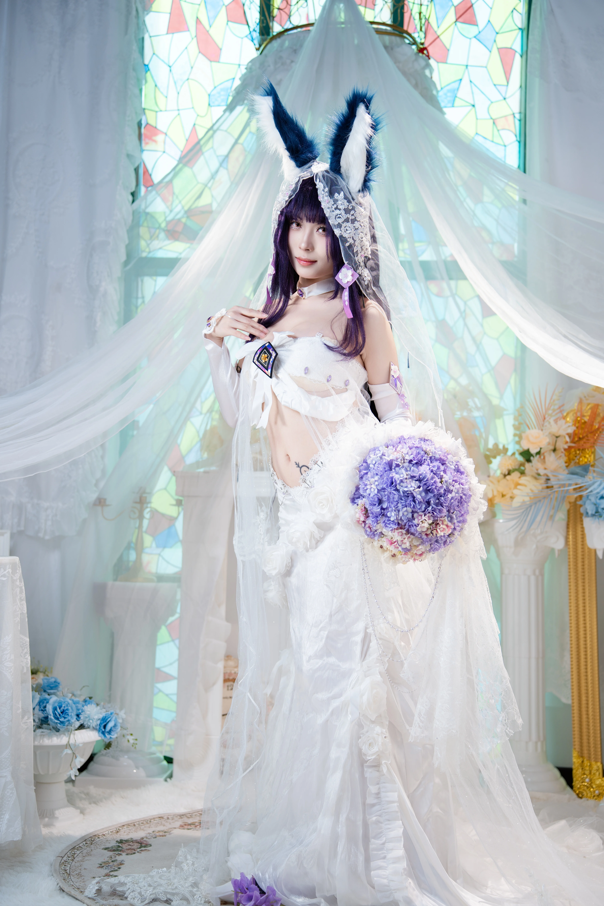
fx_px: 1057
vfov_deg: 46.4
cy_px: 453
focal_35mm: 42
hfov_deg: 31.9
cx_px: 302
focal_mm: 42
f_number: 2.8
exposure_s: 1/125
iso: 100
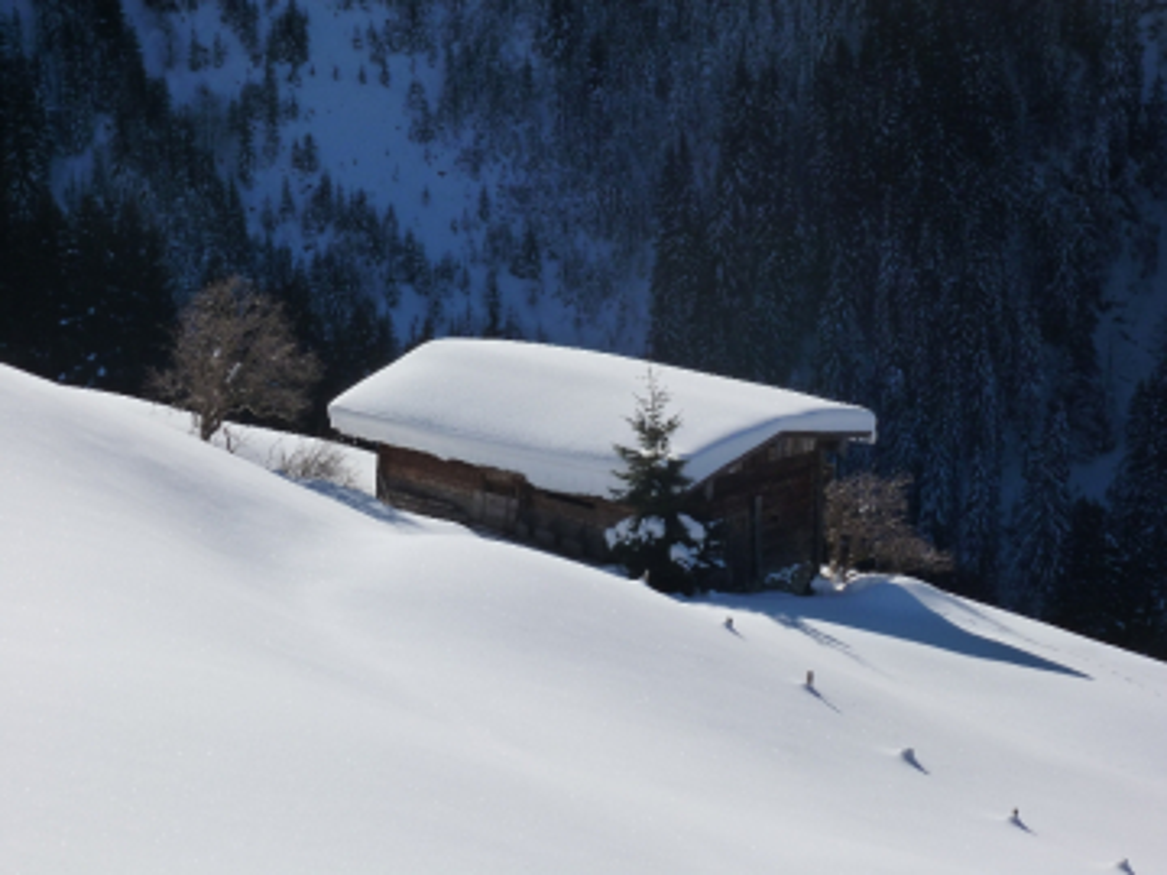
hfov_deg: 17.4
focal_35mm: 113
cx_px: 584
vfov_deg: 13.1
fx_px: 3810
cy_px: 438
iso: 160
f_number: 5.6
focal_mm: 20.2
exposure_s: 1/800
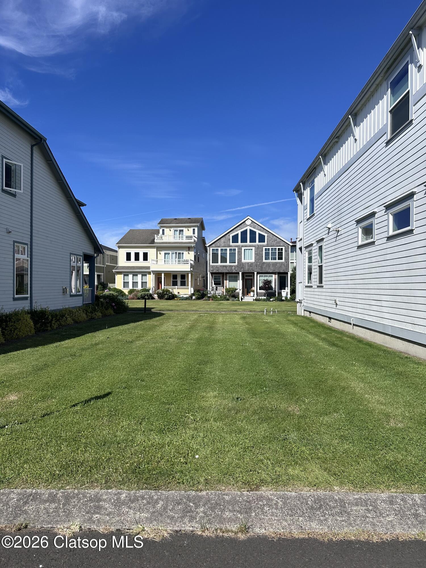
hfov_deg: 56.8
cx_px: 213
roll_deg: -1.6
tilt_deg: +0.6
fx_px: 394
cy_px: 284
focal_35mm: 24
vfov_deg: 71.6
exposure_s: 1/7042
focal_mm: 6.86
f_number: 1.78
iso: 80
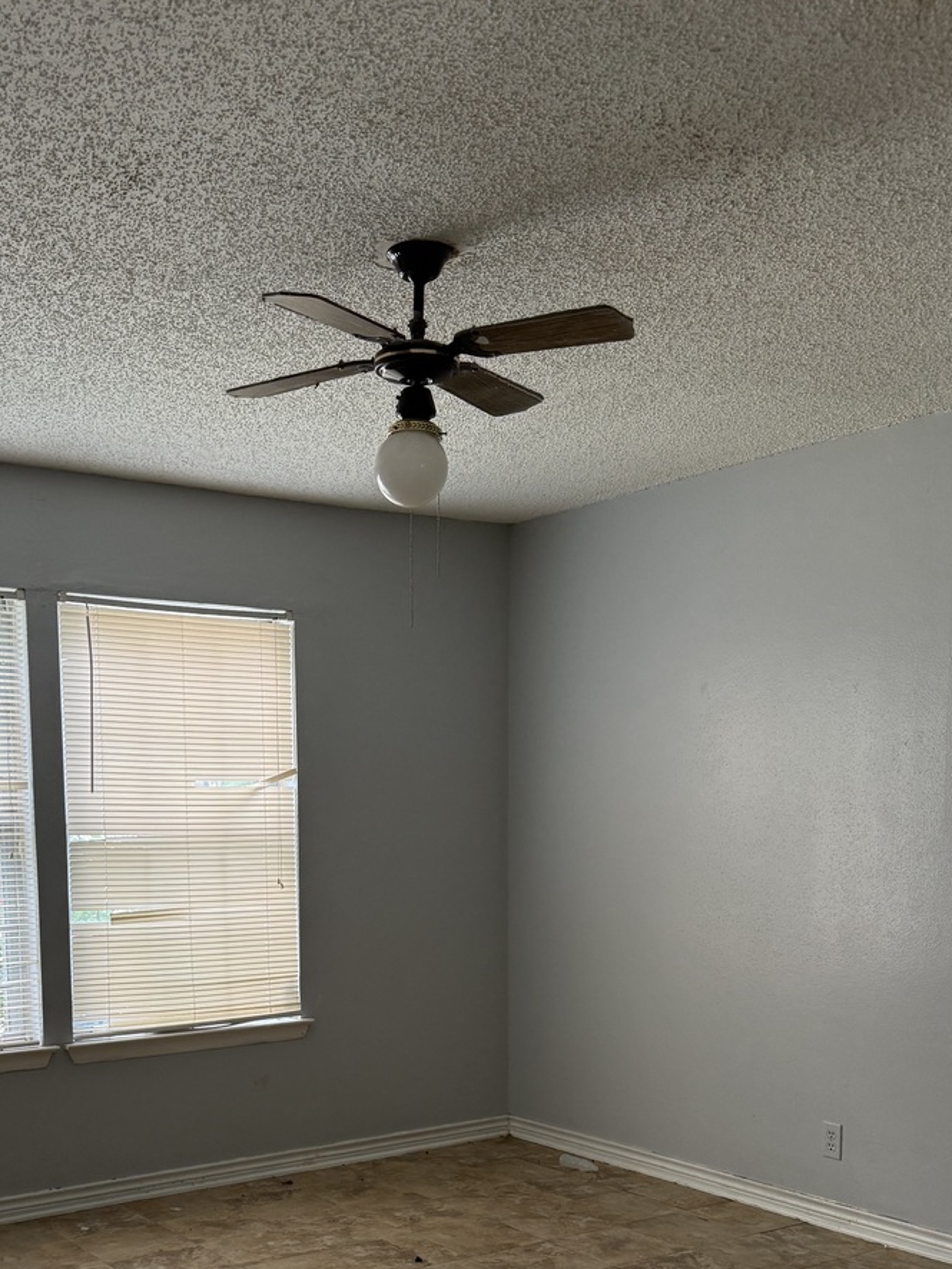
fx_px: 1429
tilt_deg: -6.1
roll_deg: +0.7
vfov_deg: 46.0
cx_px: 358
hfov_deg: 36.6
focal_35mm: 39
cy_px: 965
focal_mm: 6.76
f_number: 1.78
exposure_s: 1/144
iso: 200
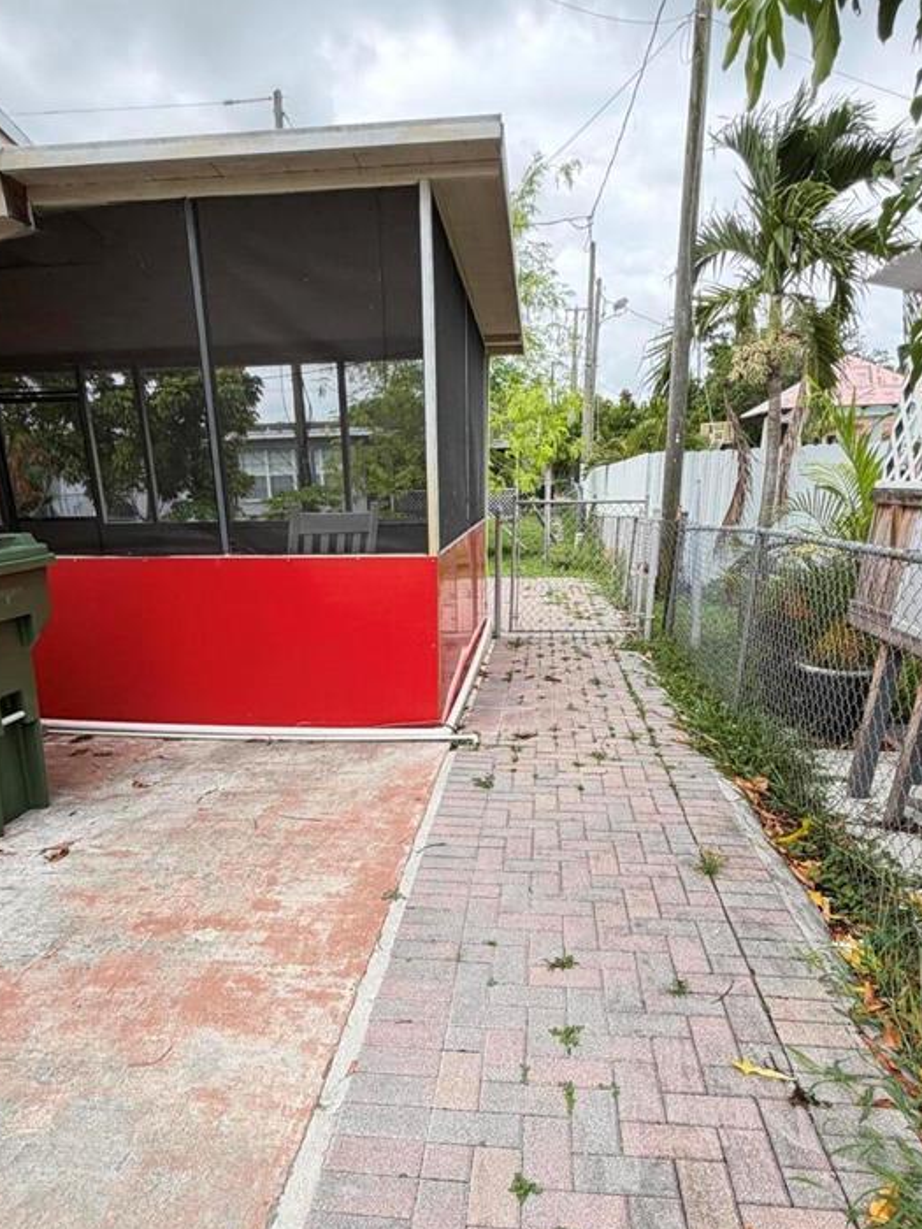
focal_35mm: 24
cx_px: 427
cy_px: 815
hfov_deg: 56.8
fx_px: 852
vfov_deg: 69.6
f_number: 2.2
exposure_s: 1/241
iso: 40
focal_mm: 2.22
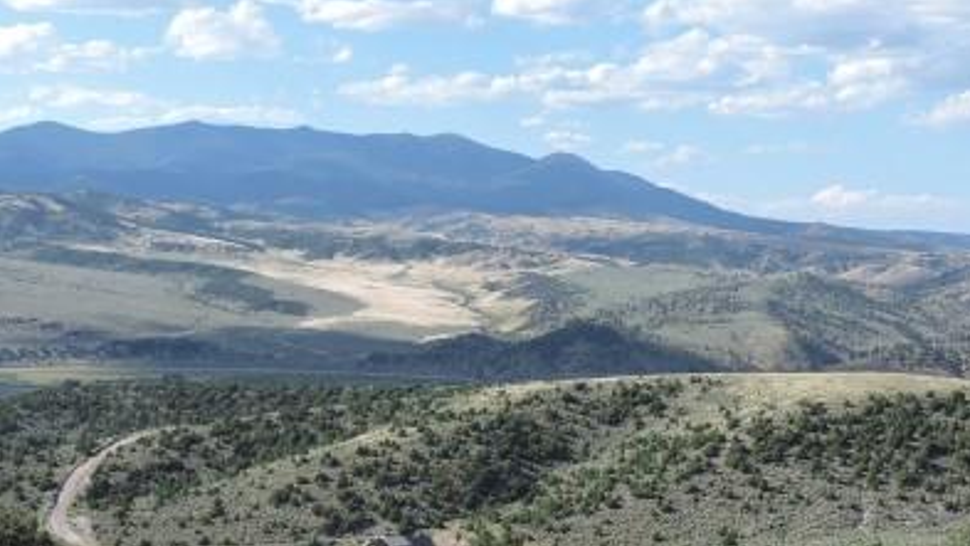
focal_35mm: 71
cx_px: 471
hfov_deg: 29.7
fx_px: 1826
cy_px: 351
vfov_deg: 17.0
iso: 100
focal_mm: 7.1
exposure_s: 1/800
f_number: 3.3
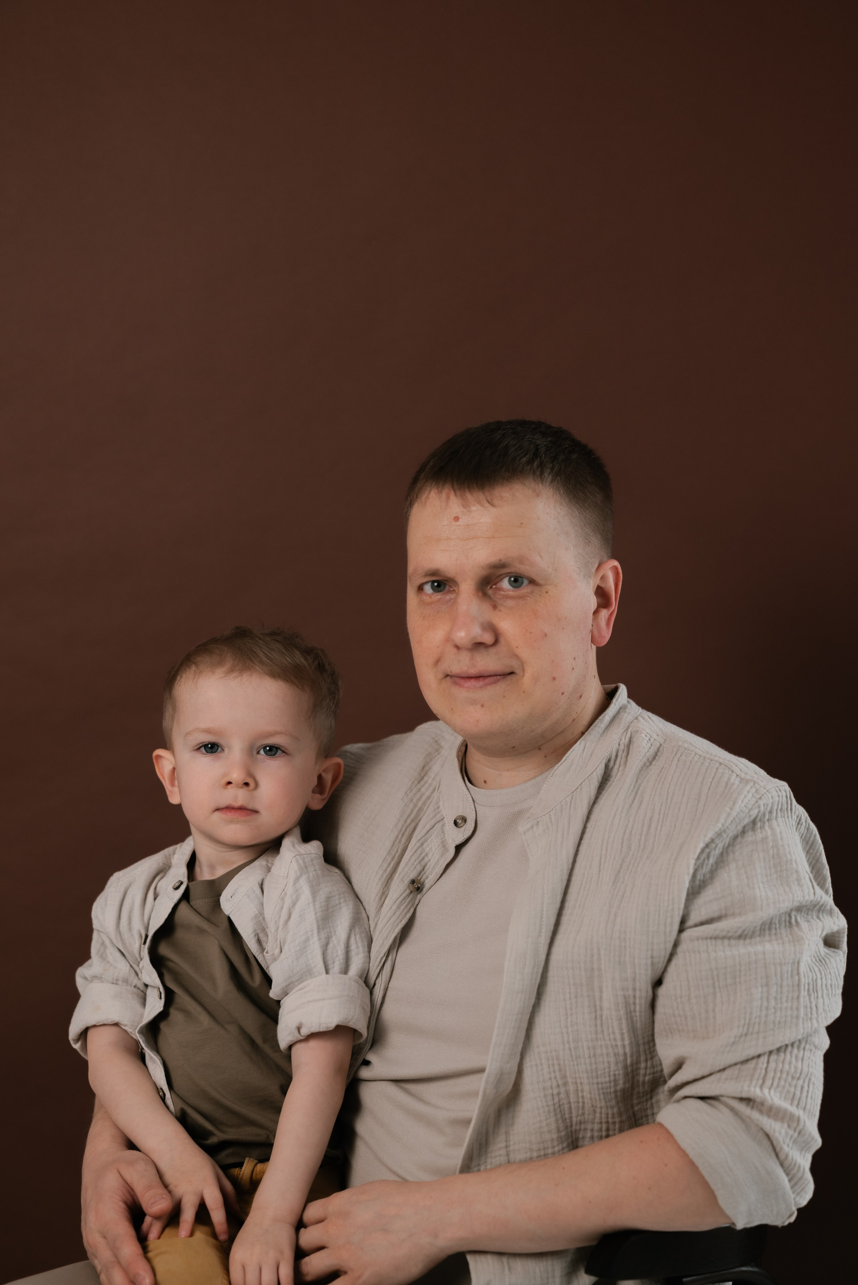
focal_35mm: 85
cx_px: 429
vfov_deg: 23.9
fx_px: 3036
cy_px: 642
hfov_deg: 16.1
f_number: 2.5
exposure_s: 1/320
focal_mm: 85
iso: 400
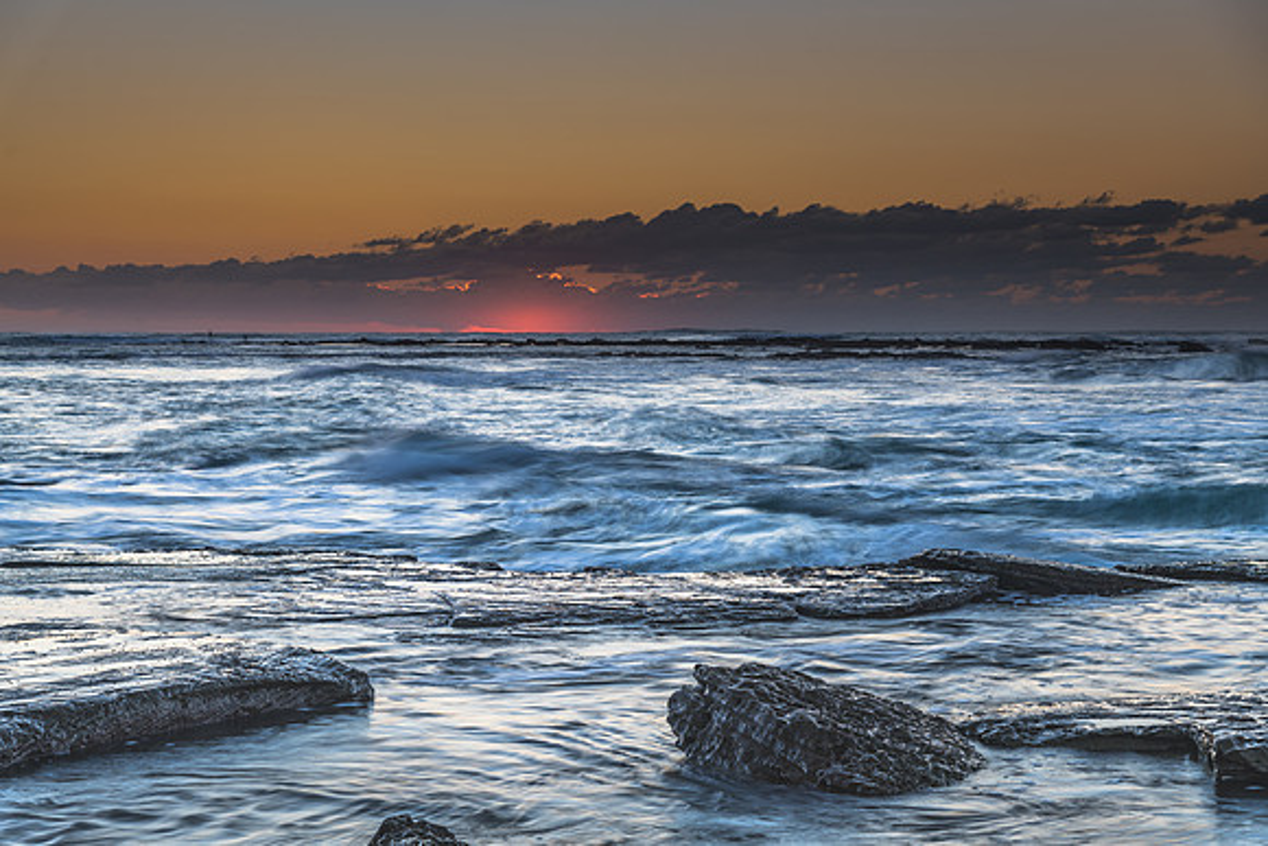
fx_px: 2325
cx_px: 634
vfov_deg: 20.6
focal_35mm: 66
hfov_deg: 30.5
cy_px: 423
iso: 31
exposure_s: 1/3
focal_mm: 66
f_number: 8
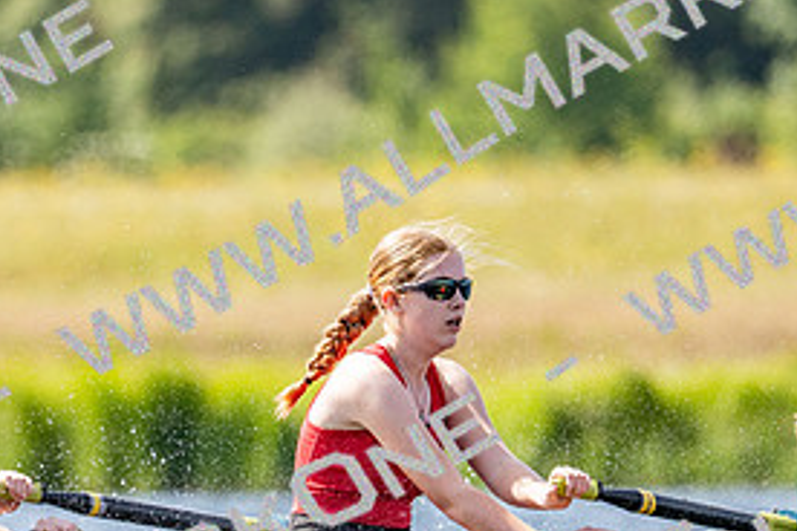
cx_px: 413
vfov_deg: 1.1
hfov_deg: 1.6
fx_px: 27937
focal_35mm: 1262
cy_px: 384
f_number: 4.5
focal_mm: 400
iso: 320
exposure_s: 1/2500
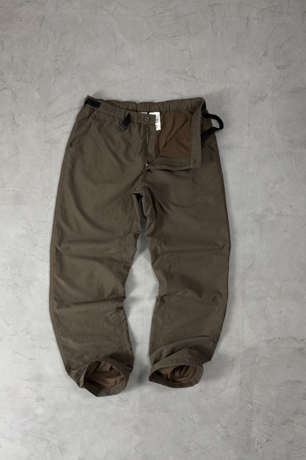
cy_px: 236
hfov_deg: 49.5
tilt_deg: -86.9
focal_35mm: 26
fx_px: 332
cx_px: 143
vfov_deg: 69.4
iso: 200
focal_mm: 6.76
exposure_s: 1/60
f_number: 1.78
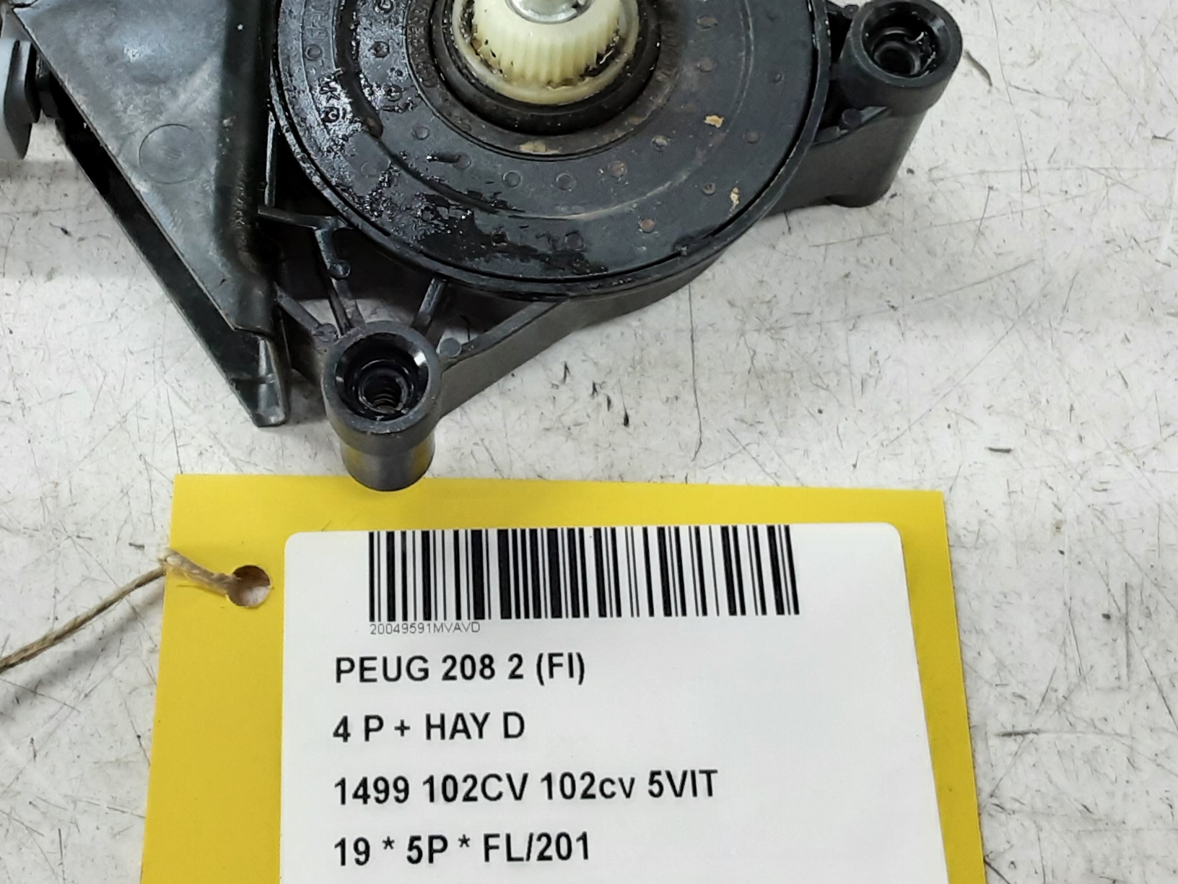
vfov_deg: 26.6
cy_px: 197
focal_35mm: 54
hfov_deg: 35.3
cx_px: 426
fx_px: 1838
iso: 80
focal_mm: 2.91
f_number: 1.9
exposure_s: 1/50
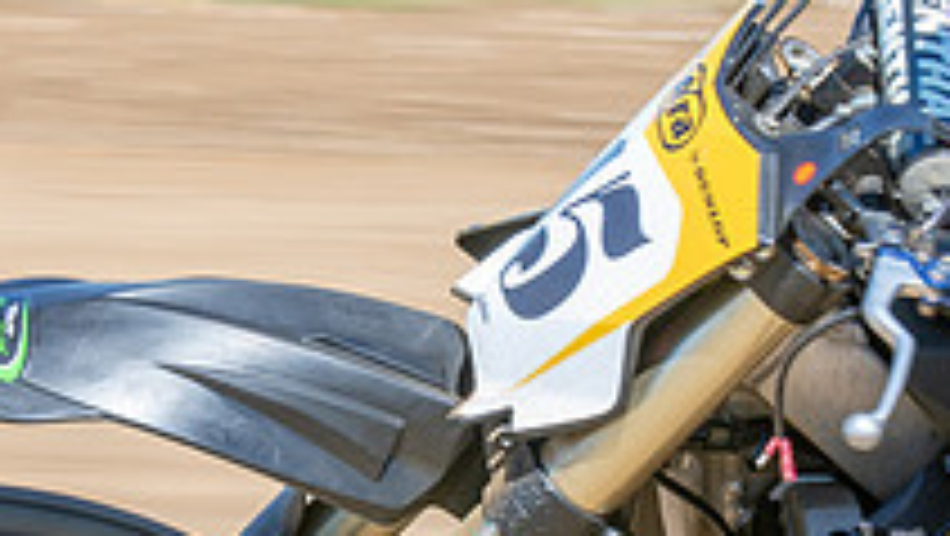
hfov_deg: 5.4
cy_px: 324
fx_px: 10133
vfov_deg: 3.0
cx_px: 511
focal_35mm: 402
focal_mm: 70
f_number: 8
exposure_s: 1/160
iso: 200
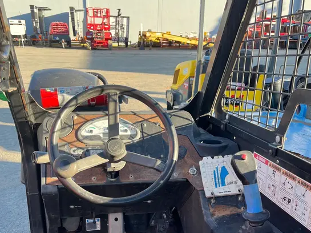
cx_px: 155
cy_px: 172
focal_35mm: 35
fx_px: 314
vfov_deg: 39.6
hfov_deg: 52.7
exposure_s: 1/340
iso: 50
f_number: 1.6
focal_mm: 5.1
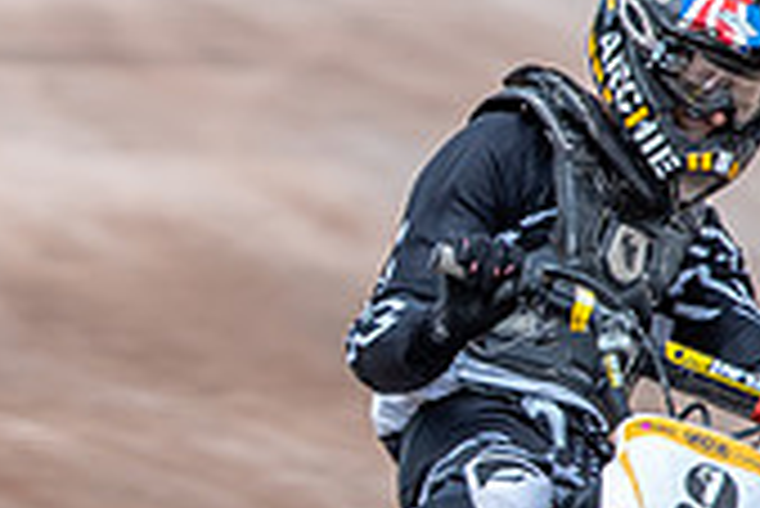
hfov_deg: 1.0
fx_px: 41687
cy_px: 322
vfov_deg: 0.7
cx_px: 224
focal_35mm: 1973
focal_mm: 500
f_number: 8
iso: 160
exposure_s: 1/250
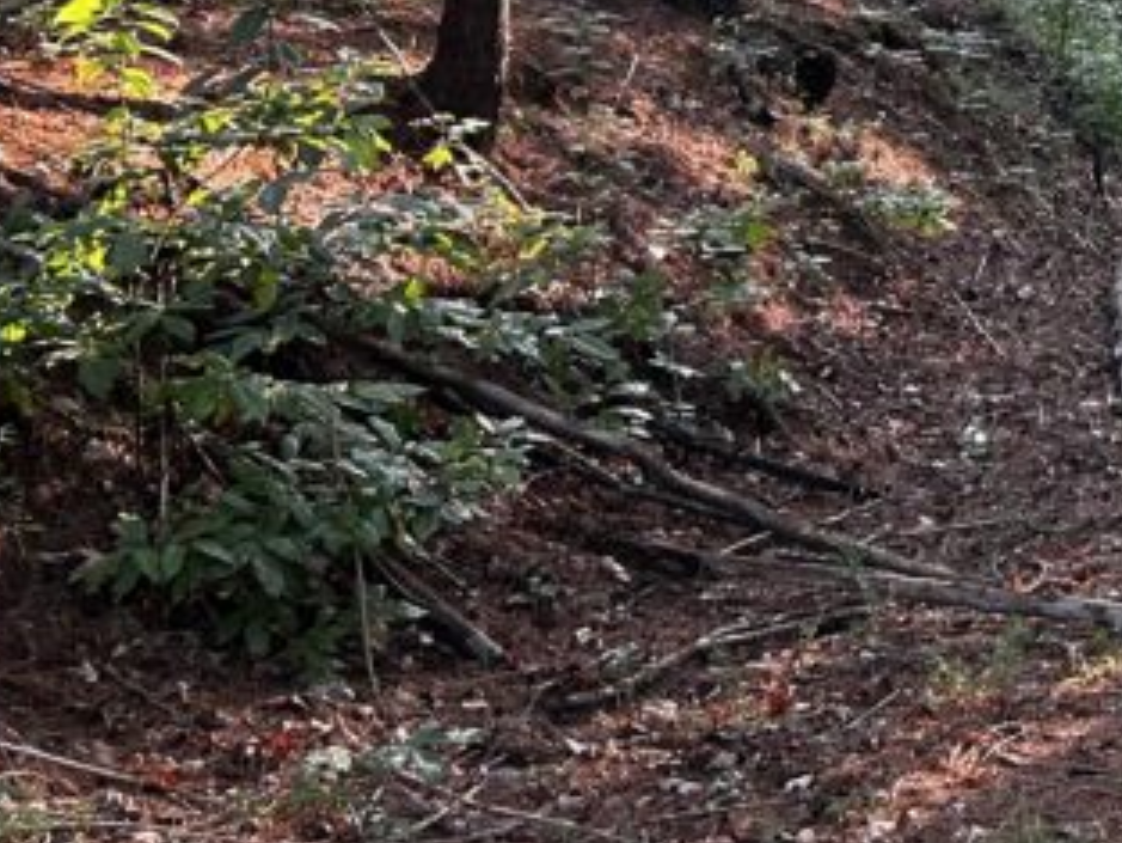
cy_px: -291
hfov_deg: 20.0
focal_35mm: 85
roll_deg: +3.2
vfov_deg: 16.3
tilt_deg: +0.4
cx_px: 1667
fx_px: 2756
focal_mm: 5.7
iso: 125
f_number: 1.5
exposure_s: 1/71
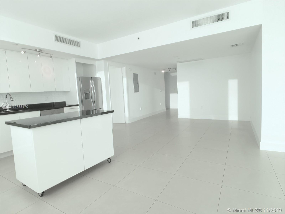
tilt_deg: -4.8
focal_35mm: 29
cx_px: 142
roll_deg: +2.8
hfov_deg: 61.7
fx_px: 239
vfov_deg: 48.2
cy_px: 107
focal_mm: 4.15
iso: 25
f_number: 2.2
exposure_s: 1/171
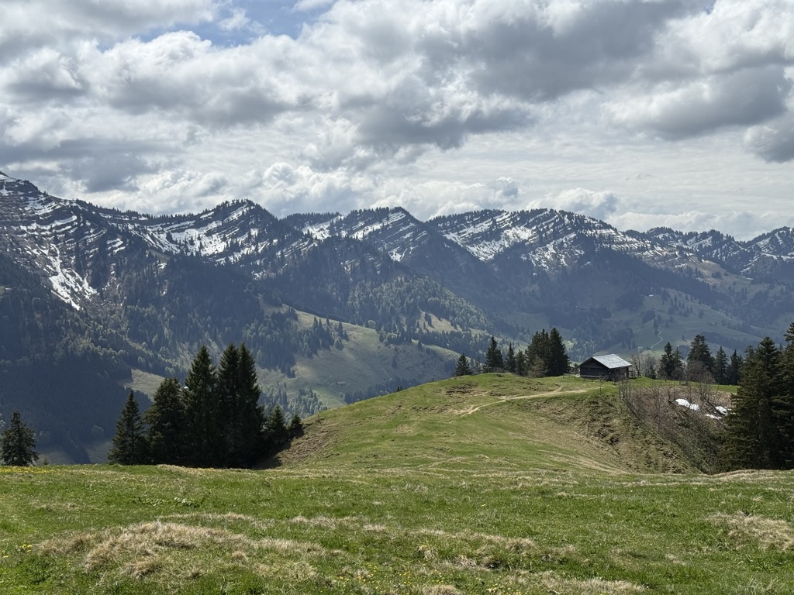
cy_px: 298
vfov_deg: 30.3
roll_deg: +1.2
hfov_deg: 39.7
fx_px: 1101
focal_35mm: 48
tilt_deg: -3.2
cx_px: 397
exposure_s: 1/11364
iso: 80
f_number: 1.78
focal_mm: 6.76
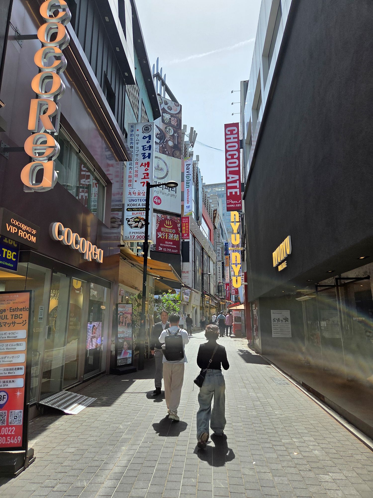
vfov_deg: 73.9
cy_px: 249
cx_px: 186
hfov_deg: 58.9
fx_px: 330
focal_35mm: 23
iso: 80
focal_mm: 5.4
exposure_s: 1/5545
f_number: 1.8
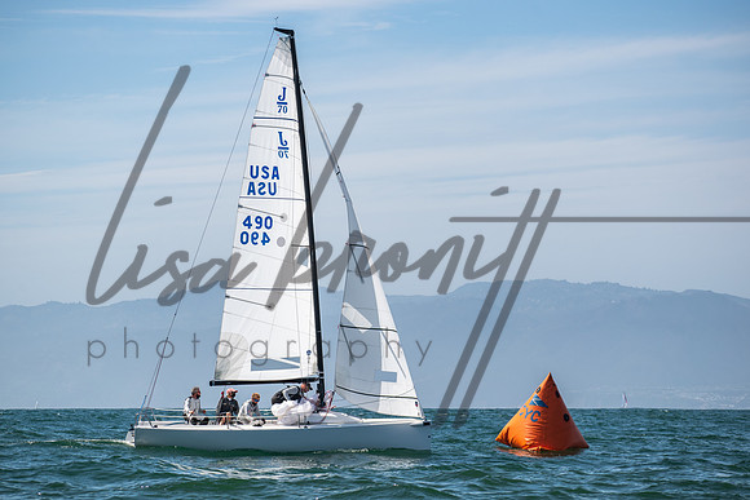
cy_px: 250
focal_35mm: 144
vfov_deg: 9.5
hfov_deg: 14.3
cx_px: 375
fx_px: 2997
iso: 200
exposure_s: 1/1000
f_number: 6.3
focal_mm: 92
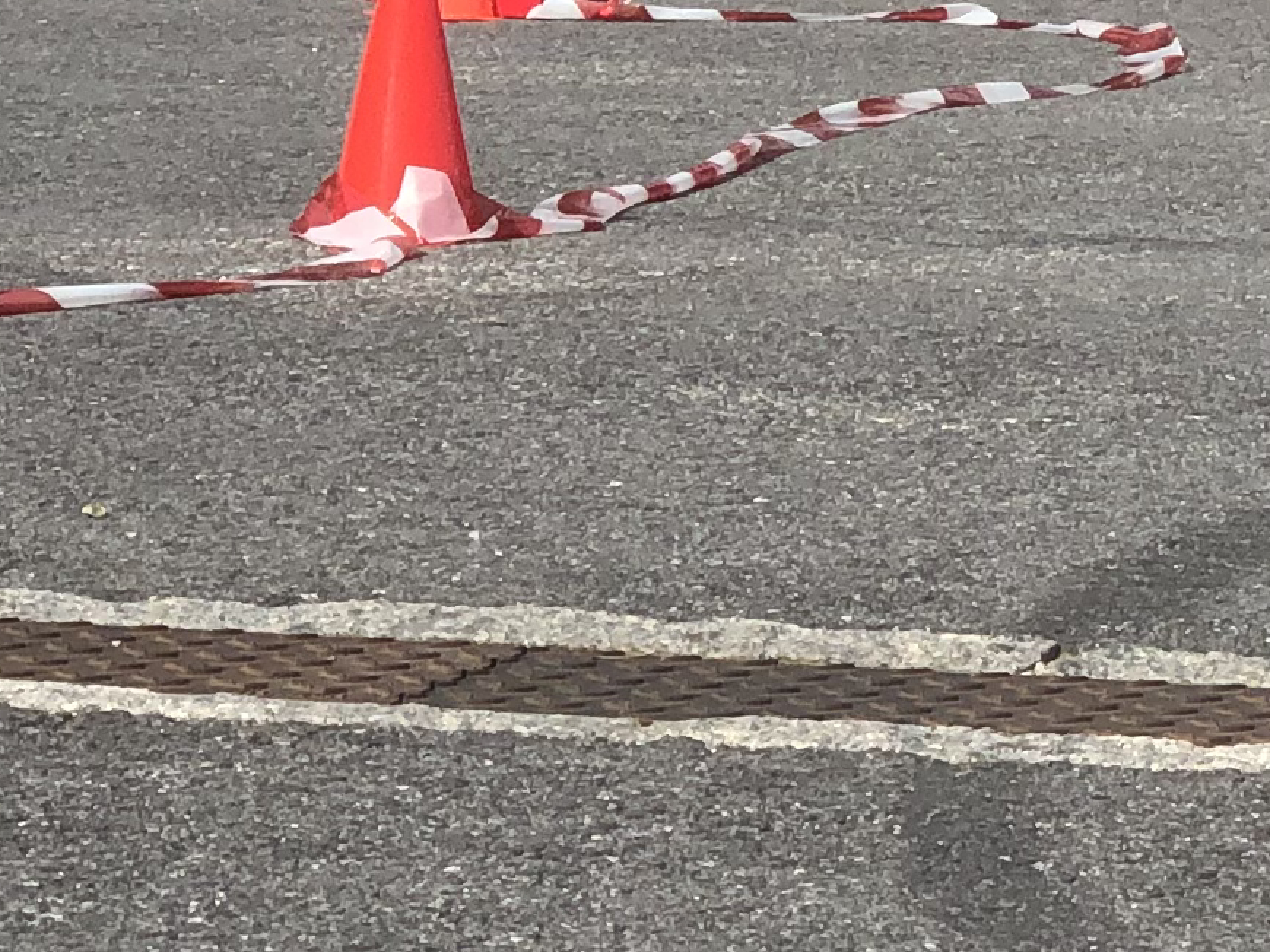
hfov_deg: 8.1
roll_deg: +1.4
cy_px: -82
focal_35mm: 241
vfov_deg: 6.1
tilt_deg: -2.8
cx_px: 1636
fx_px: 8839
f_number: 2.4
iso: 16
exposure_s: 1/1372
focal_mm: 6
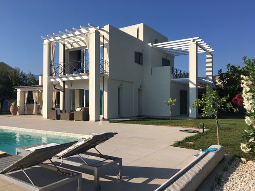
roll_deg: +0.7
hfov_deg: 61.7
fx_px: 214
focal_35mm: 29
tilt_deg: +1.3
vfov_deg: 48.2
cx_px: 128
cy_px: 96
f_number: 2.2
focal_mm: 4.15
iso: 25
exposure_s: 1/2653
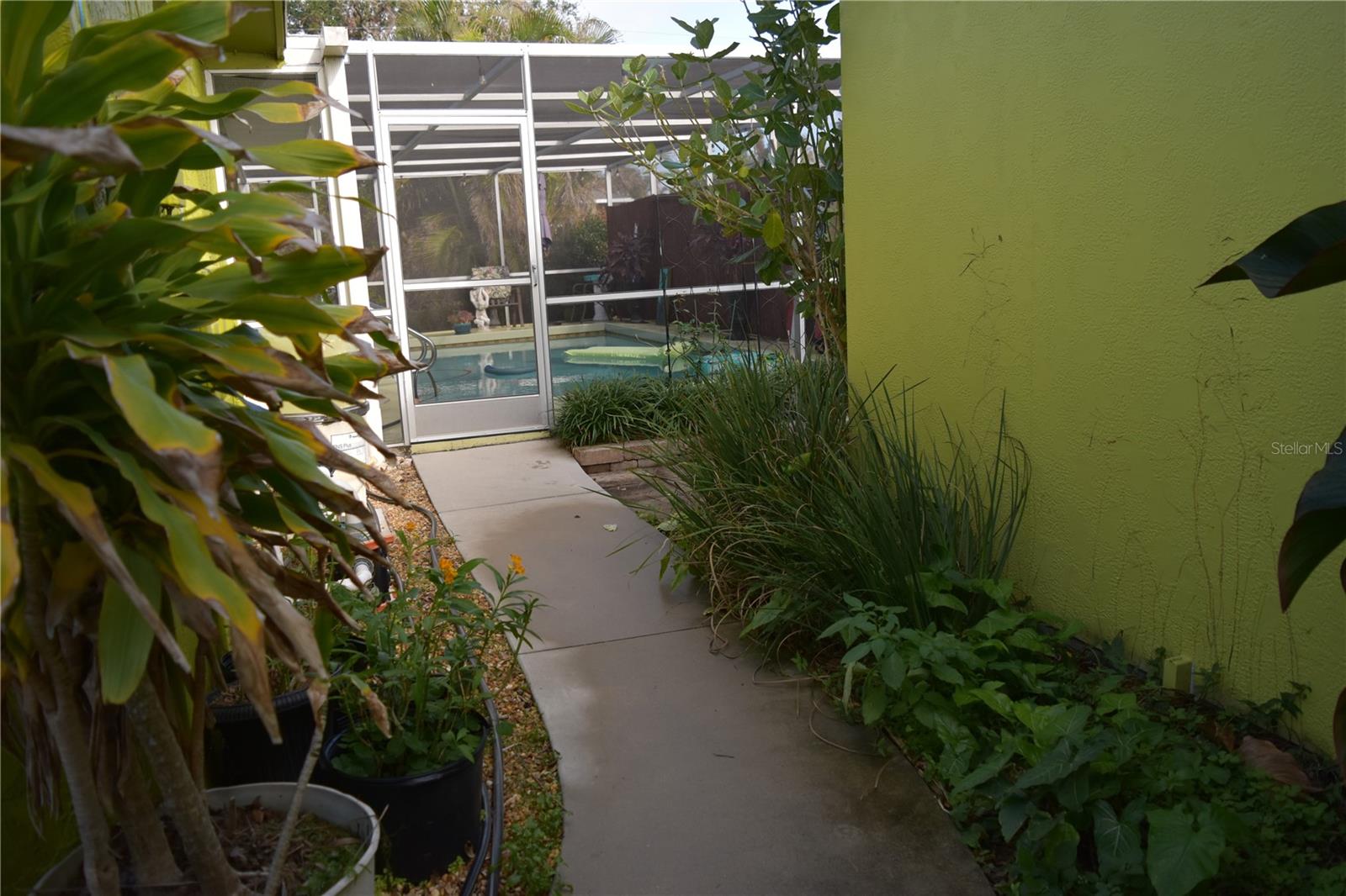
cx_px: 673
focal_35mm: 27
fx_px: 1009
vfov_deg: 47.9
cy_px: 448
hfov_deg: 67.4
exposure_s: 1/1250
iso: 400
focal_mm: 18
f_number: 4
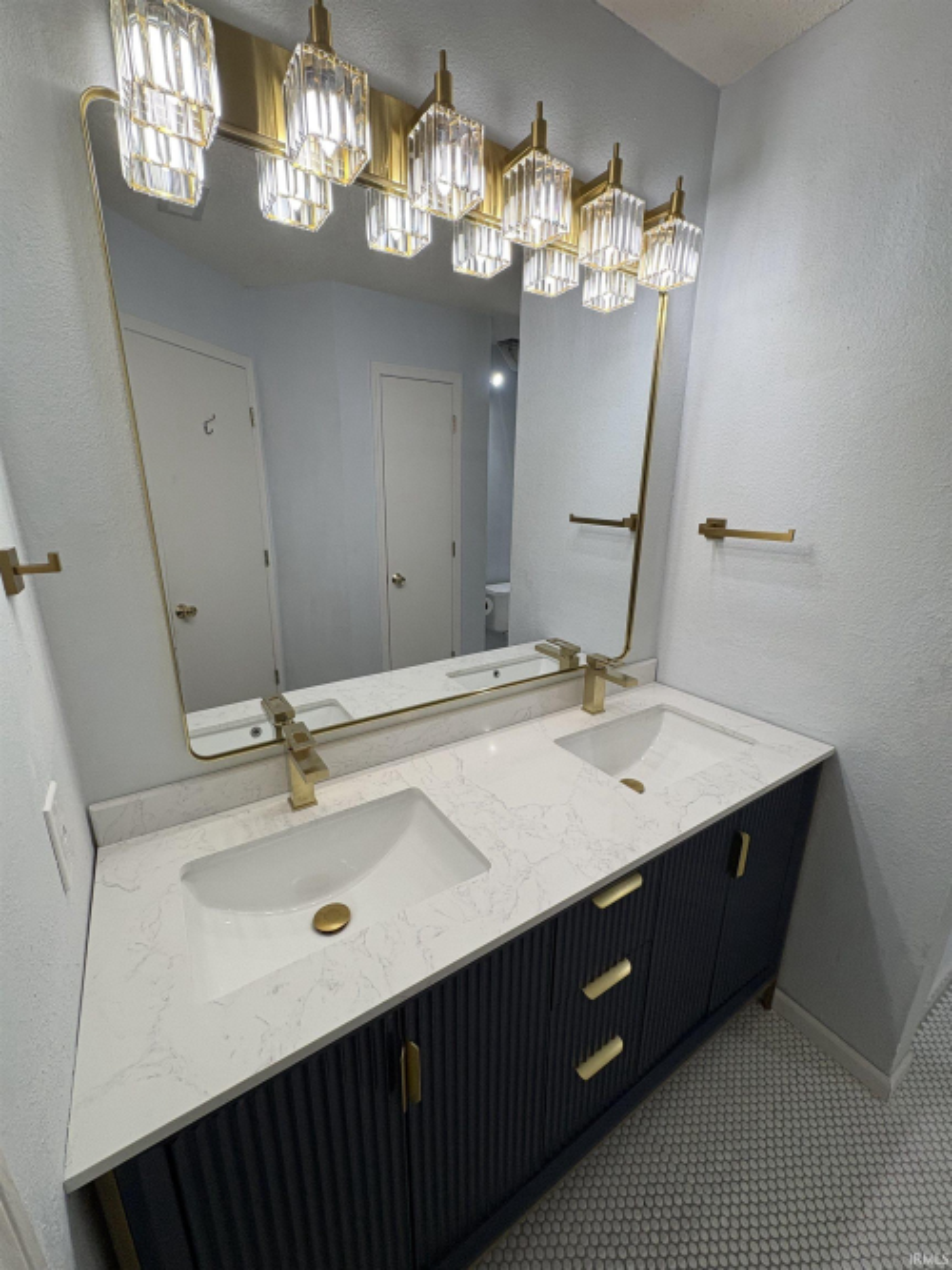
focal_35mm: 14
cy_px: 635
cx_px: 476
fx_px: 514
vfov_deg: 102.1
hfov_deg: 85.7
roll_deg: -0.3
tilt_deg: -16.0
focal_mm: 2.22
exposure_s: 1/120
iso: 125
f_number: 2.2
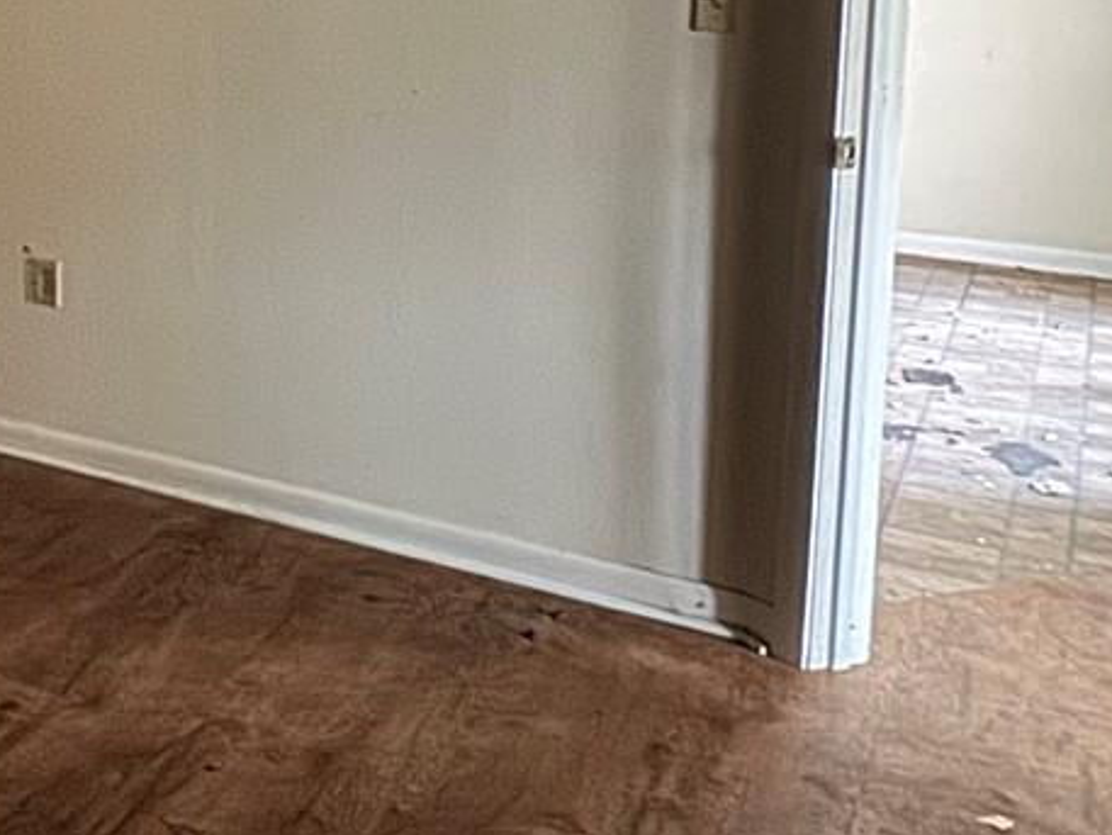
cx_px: -265
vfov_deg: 28.3
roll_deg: +1.6
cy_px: 51
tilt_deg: -7.7
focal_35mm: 49
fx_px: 1574
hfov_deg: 31.6
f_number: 2.2
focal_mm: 2.22
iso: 1000
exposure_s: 1/13
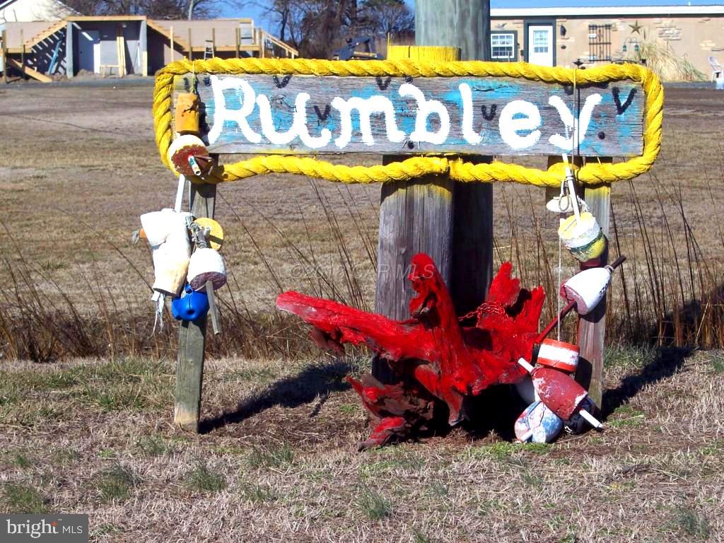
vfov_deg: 16.2
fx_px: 1903
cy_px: 272
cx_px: 362
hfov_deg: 21.5
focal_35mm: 91
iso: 100
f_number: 5.6
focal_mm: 18.7
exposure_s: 1/750
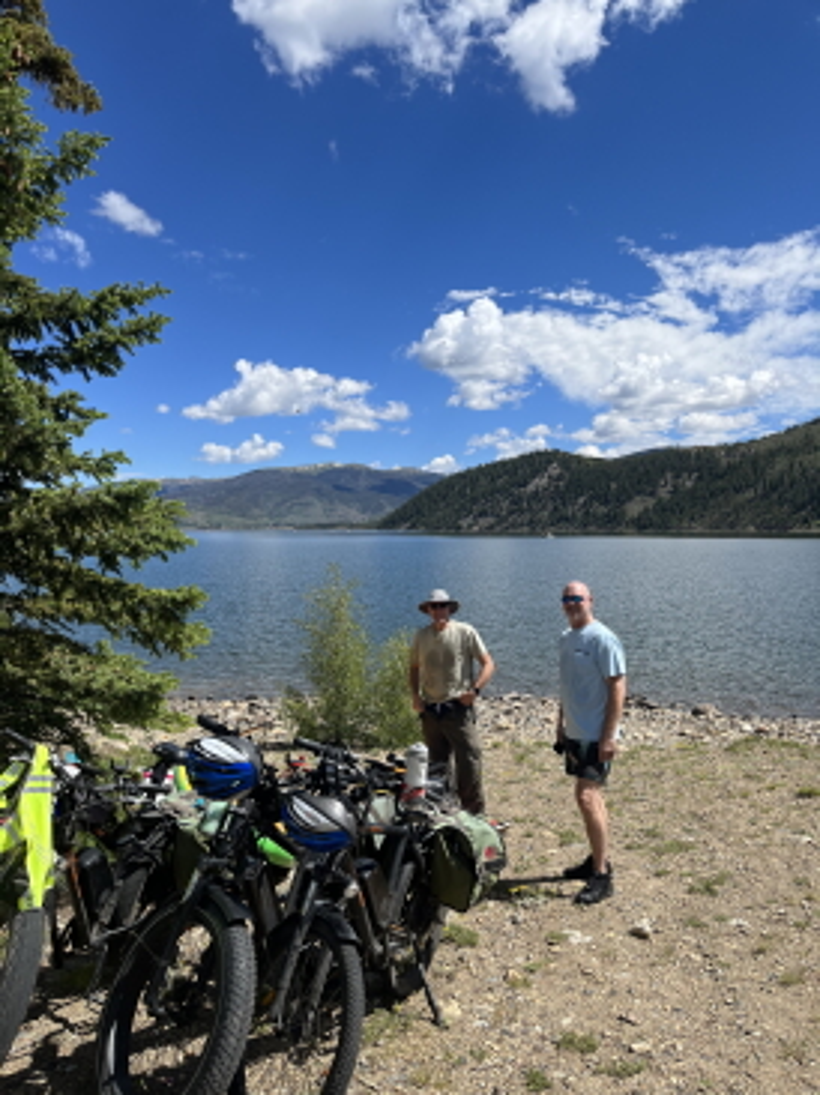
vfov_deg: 67.3
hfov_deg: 53.0
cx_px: 410
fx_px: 822
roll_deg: +0.9
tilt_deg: -1.1
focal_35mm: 26
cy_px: 548
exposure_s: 1/3413
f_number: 1.6
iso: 50
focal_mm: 5.1
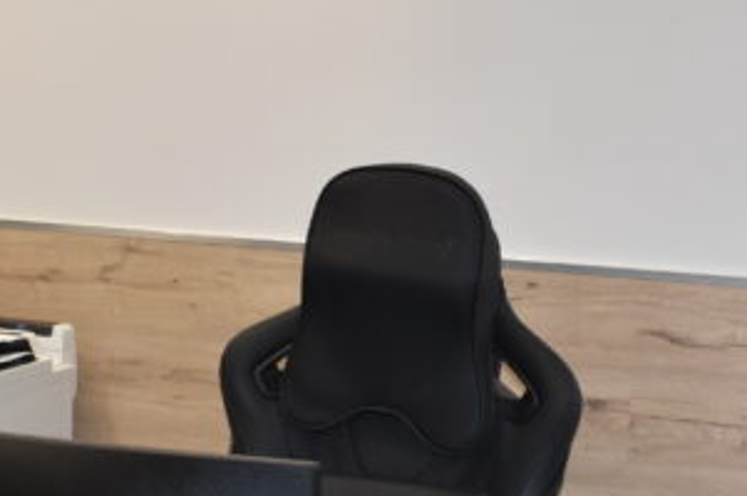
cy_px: 356
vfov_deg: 14.8
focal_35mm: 92
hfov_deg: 22.2
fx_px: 1907
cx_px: 392
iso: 720
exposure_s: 1/125
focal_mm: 18
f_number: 5.6
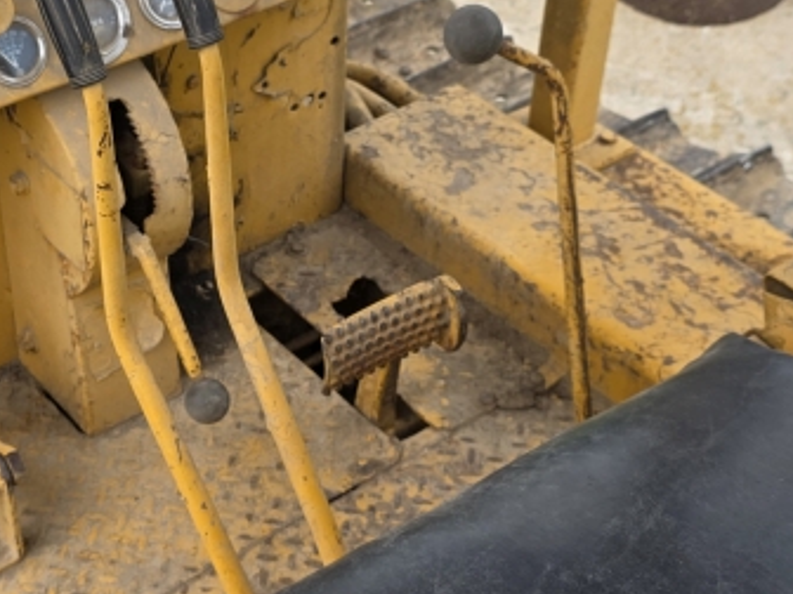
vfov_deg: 21.0
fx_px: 1604
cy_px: 299
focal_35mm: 70
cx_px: 281
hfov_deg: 27.6
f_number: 1.7
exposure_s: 1/2378
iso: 80
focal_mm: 6.3
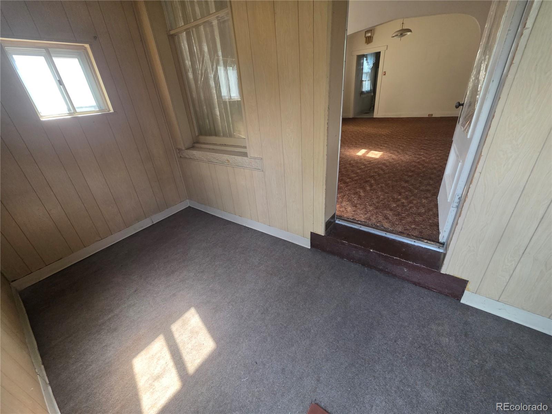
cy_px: 207
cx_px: 276
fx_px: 207
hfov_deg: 106.2
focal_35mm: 13
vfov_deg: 89.9
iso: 320
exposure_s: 1/120
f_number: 1.9
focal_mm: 2.2
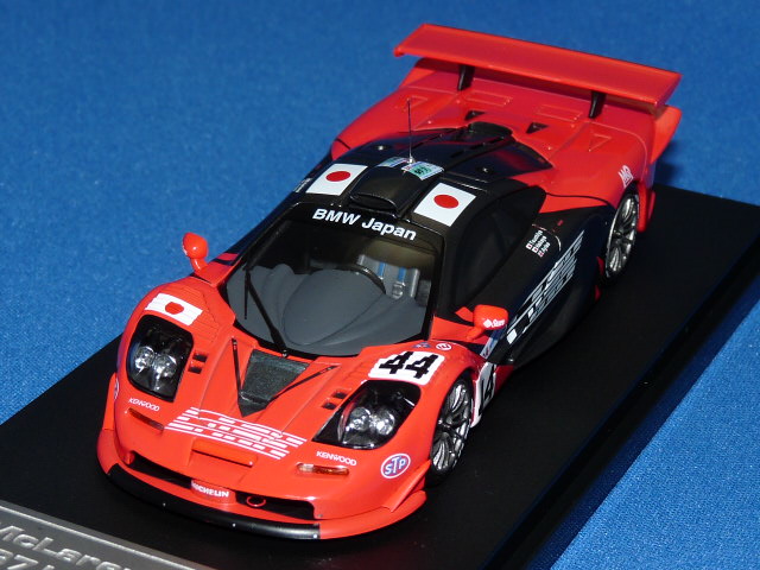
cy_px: 285
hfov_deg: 18.7
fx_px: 2305
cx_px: 380
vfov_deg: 14.1
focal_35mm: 105
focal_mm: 10.4
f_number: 4
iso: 100
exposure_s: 1/125
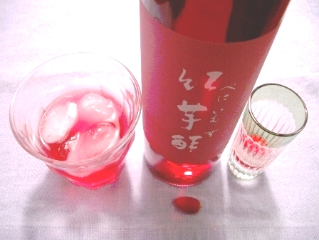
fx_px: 323
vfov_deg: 40.7
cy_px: 120
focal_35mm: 35
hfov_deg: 52.6
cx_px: 160
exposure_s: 1/10
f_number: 2.6
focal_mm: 5.8
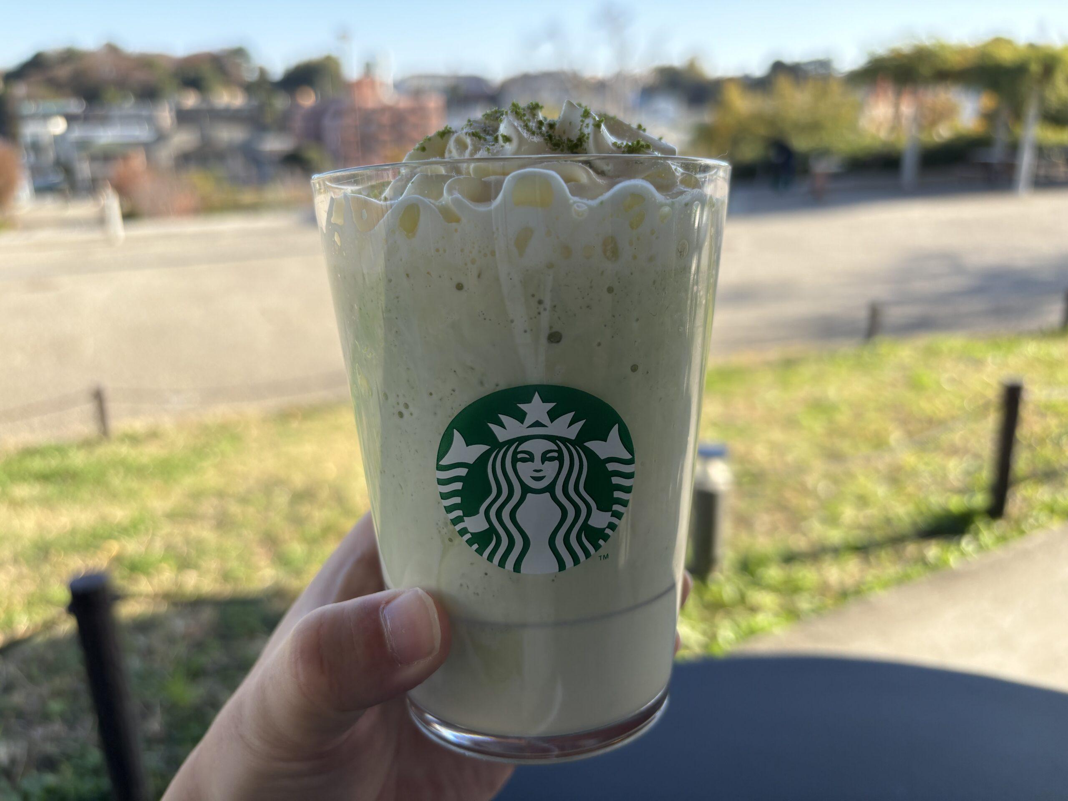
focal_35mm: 26
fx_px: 802
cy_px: 400
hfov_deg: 67.3
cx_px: 534
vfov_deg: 53.1
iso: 50
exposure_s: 1/865
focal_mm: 5.96
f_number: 1.6
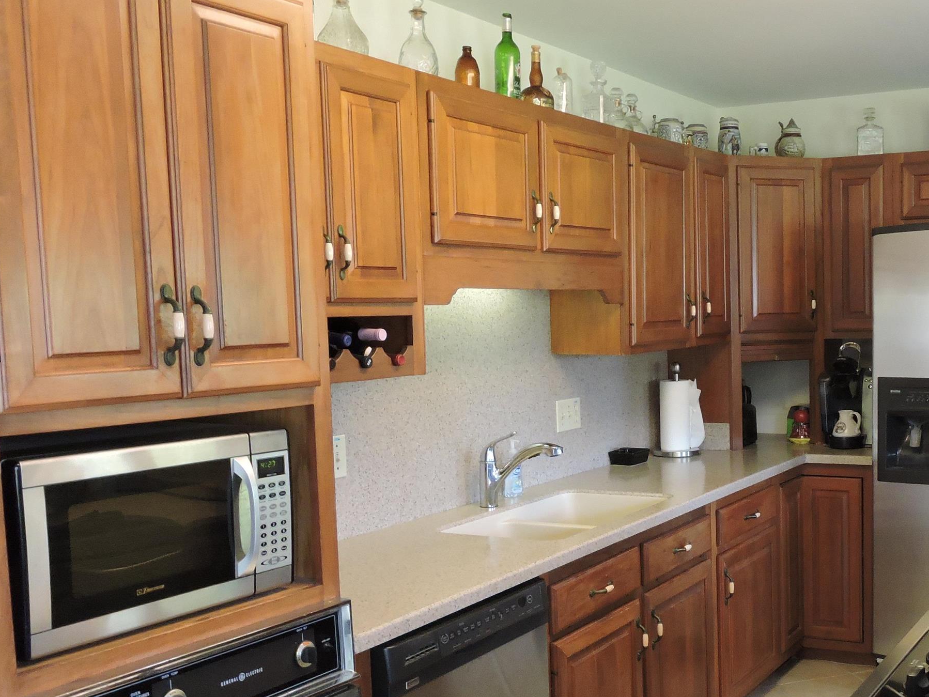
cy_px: 421
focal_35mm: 41
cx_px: 714
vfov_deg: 35.0
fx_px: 1100
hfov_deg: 44.0
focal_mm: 4.3
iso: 400
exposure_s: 1/25
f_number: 3.3
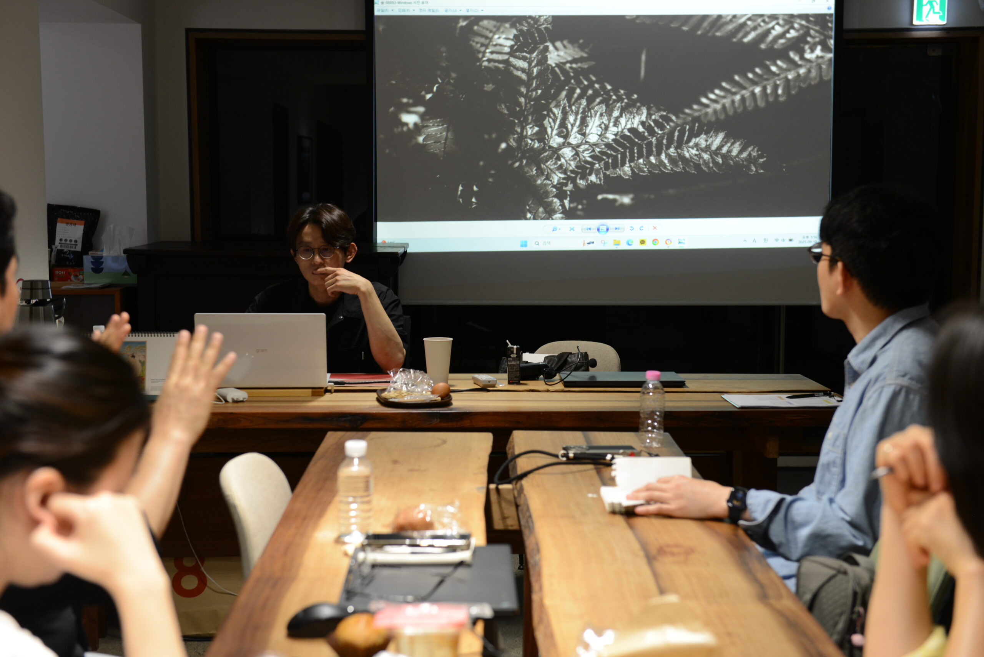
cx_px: 492
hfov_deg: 35.6
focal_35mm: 56
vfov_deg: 24.2
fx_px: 1531
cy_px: 328
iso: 800
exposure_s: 1/60
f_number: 4
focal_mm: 56
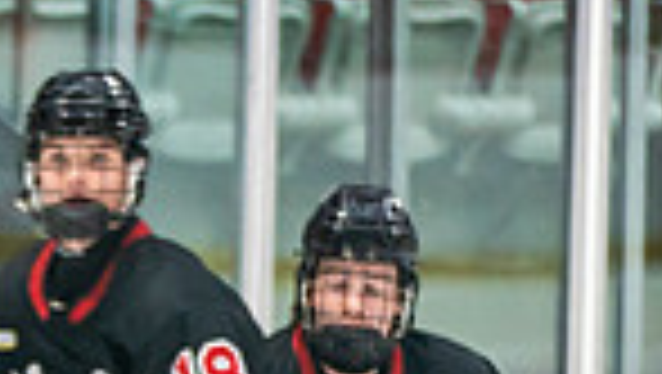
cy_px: 651
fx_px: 15584
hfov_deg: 2.4
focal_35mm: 887
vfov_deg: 1.4
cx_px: -415
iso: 640
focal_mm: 142
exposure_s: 1/640
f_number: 2.8
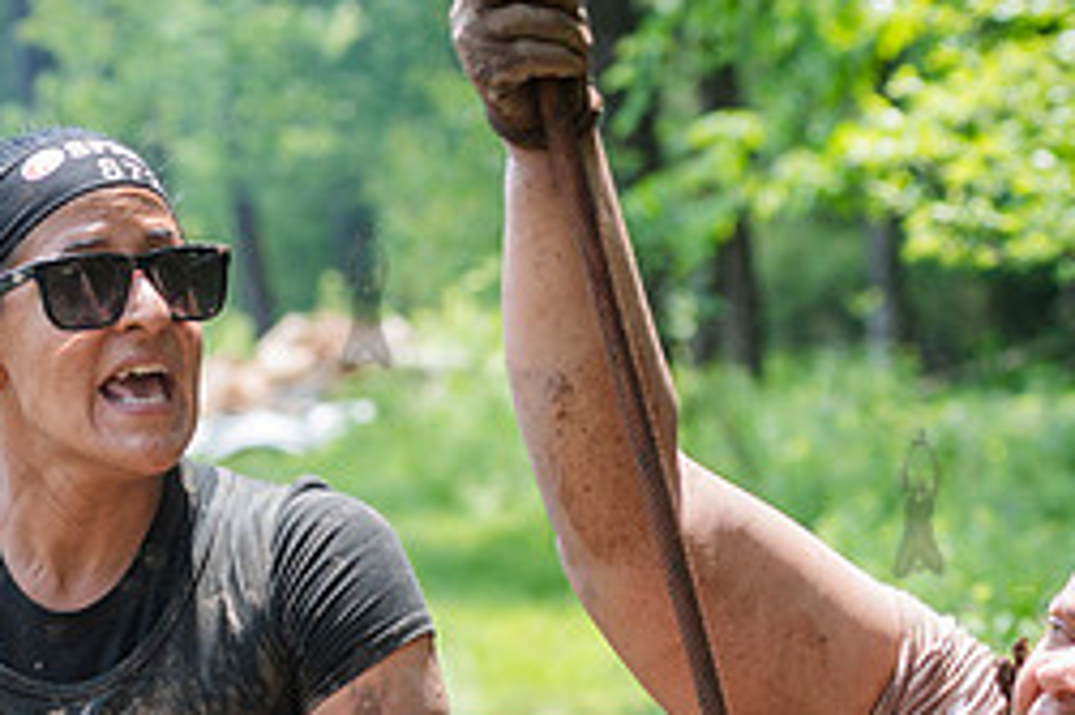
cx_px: 333
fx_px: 6207
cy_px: 812
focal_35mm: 208
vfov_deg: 6.6
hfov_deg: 9.9
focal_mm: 80
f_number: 4.5
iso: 250
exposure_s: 1/320
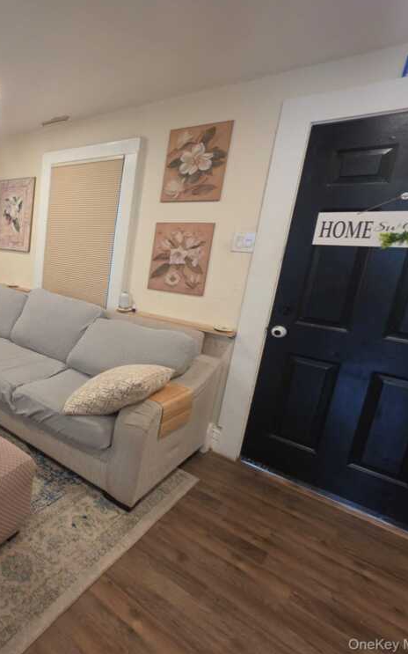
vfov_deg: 88.0
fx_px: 338
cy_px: 317
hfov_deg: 49.1
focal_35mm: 19
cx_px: -12
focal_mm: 2.2
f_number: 1.9
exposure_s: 1/60
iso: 200
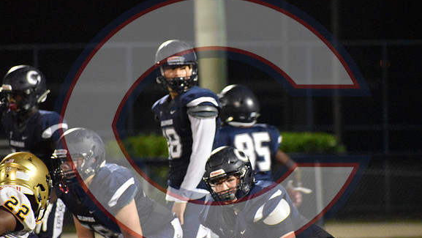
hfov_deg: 4.9
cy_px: 126
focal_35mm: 442
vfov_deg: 2.8
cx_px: 211
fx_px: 4947
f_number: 6.3
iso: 12800
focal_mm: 280
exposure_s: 1/160
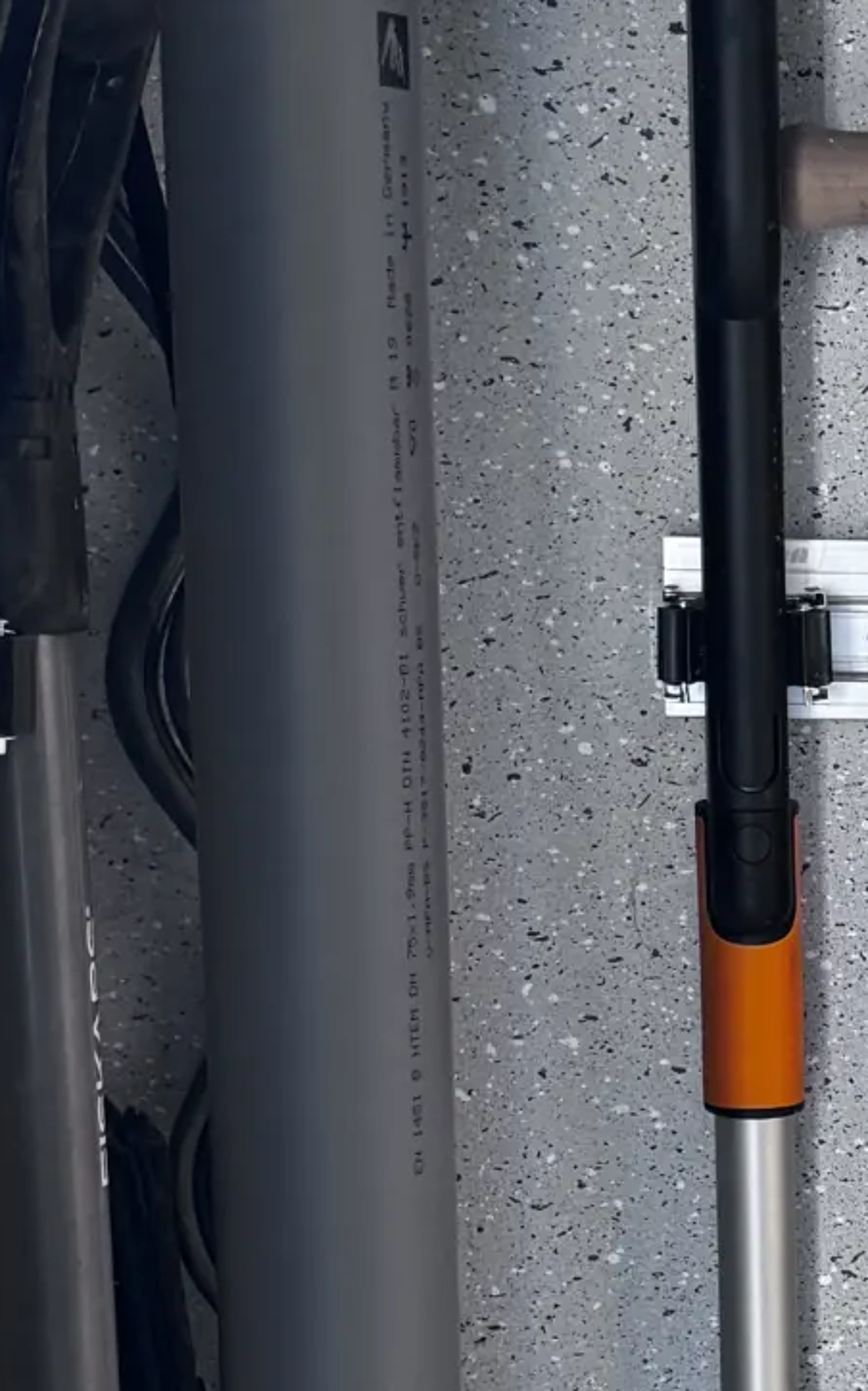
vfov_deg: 22.4
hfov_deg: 14.1
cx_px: 1031
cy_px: 1318
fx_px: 3409
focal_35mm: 90
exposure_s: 1/121
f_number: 1.78
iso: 160
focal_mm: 6.76
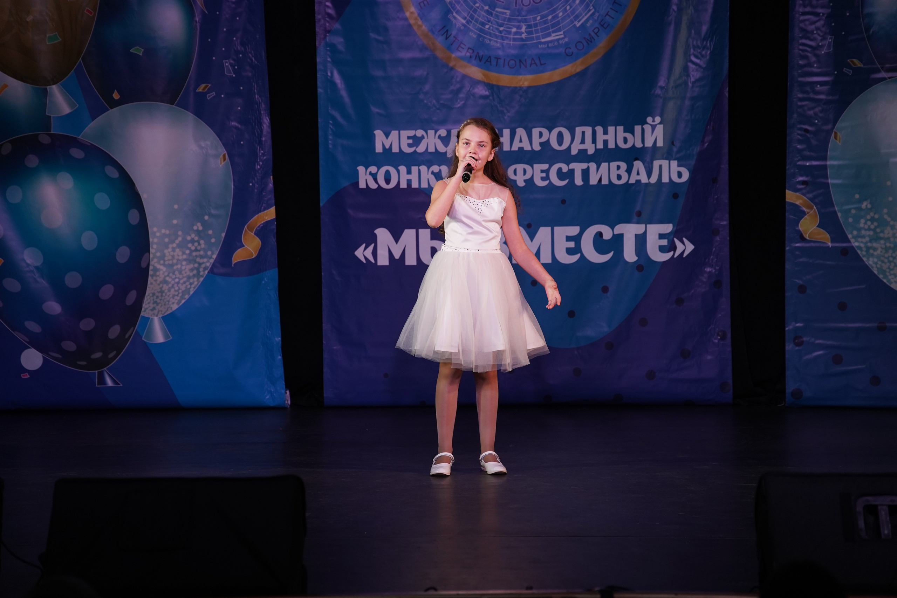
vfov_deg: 9.9
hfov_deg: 14.8
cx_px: 448
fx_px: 3463
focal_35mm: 139
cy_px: 299
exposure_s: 1/400
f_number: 4
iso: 1600
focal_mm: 139
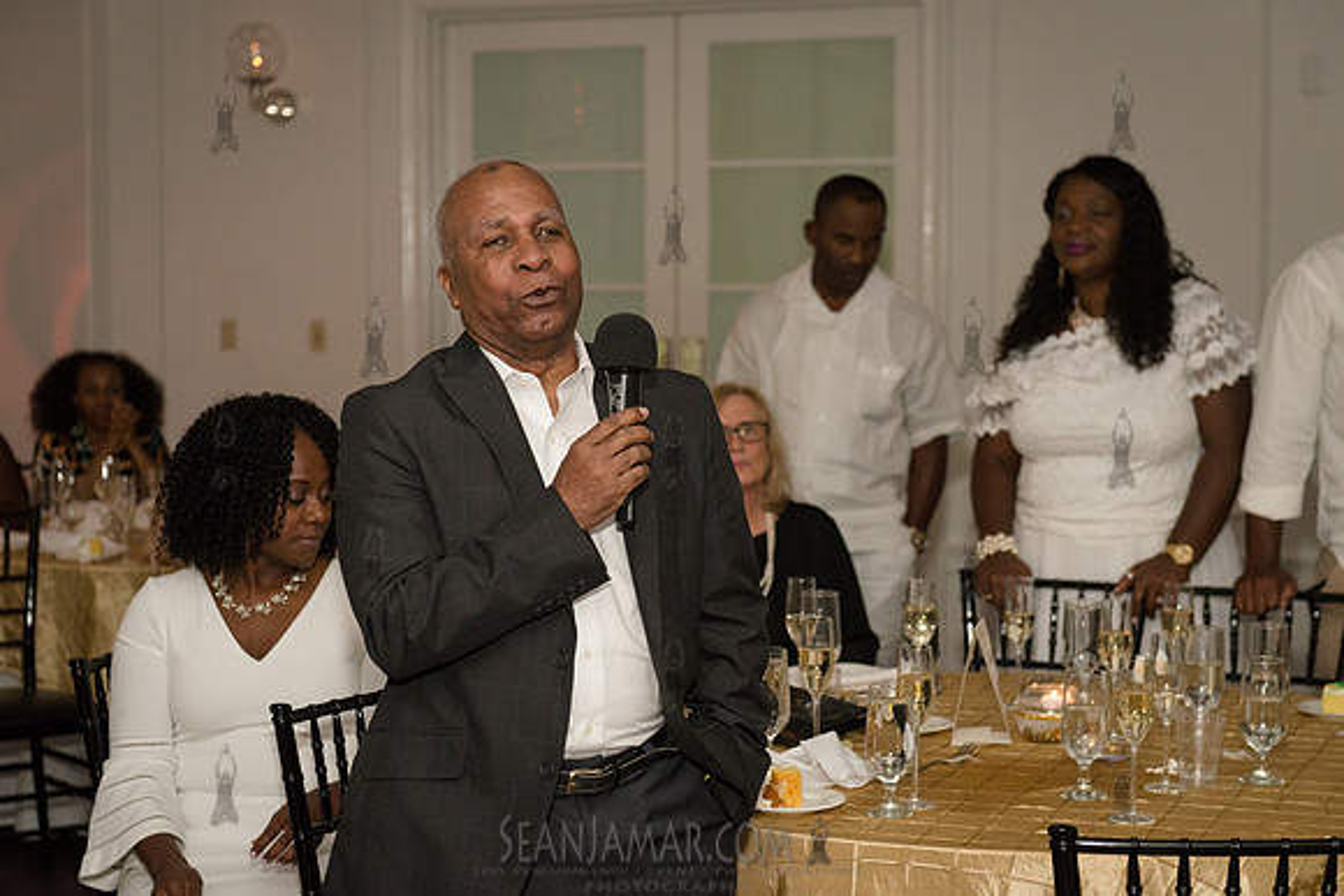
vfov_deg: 19.5
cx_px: 672
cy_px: 448
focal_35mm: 70
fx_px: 2614
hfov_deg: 28.8
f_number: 4.5
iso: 2500
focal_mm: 70
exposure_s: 1/400
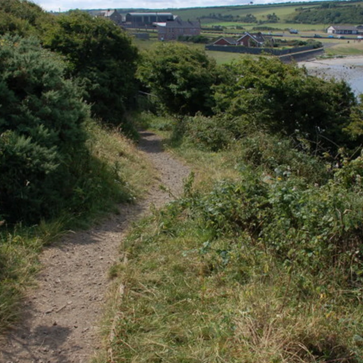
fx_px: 415
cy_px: 184
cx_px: 183
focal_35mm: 35
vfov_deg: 47.2
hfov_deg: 47.2
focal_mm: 18
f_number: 8
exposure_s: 1/320
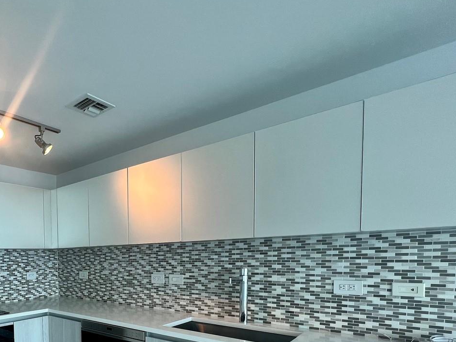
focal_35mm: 22
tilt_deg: -3.5
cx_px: 75
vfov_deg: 56.4
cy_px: 276
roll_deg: +1.5
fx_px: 290
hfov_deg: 67.2
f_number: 1.8
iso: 50
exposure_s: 1/120
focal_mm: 1.57
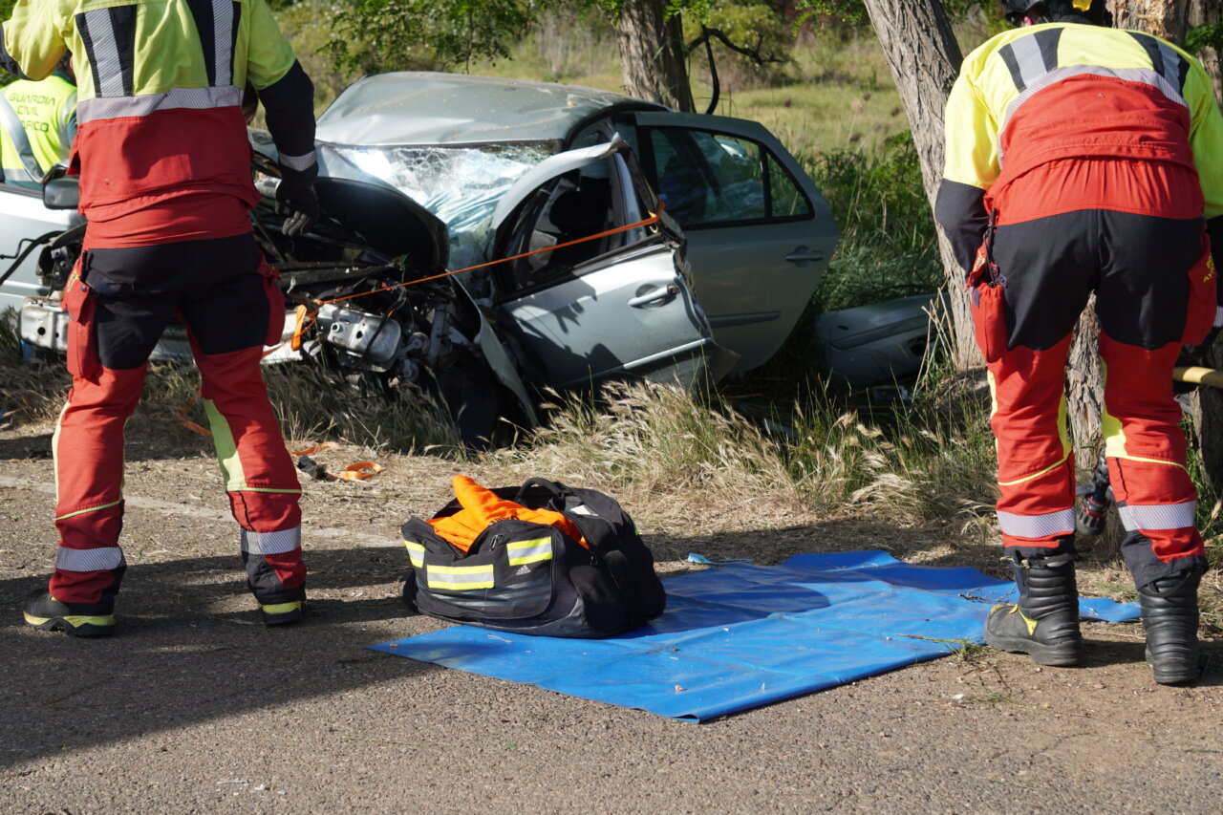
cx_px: 612
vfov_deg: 16.5
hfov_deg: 24.6
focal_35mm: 82
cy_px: 408
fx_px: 2802
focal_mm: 55
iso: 100
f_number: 6.3
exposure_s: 1/320
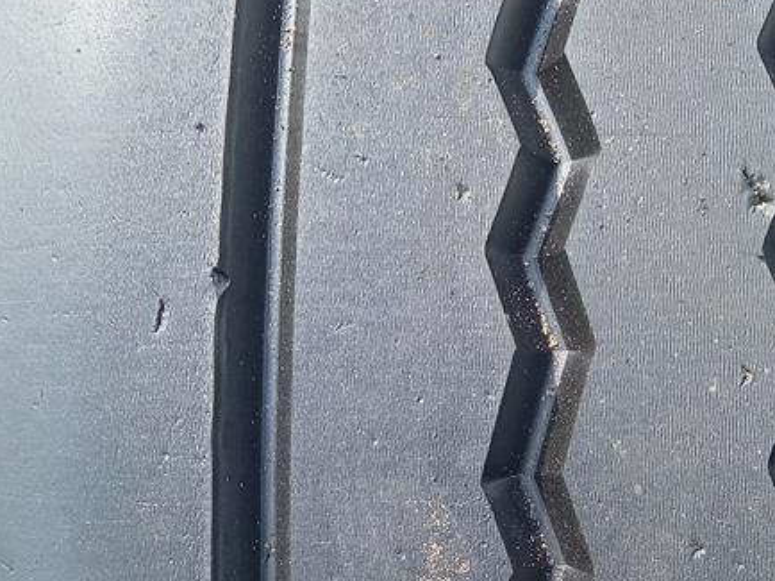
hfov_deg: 31.6
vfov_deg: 24.7
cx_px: 650
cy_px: 381
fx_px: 1320
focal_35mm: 59
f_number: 1.8
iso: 50
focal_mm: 4.65
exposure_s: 1/241
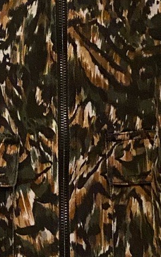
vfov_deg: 17.0
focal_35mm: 121
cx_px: 56
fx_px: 848
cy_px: 32
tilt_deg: +2.6
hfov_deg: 10.8
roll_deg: +0.9
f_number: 1.8
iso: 500
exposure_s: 1/50
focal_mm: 4.25
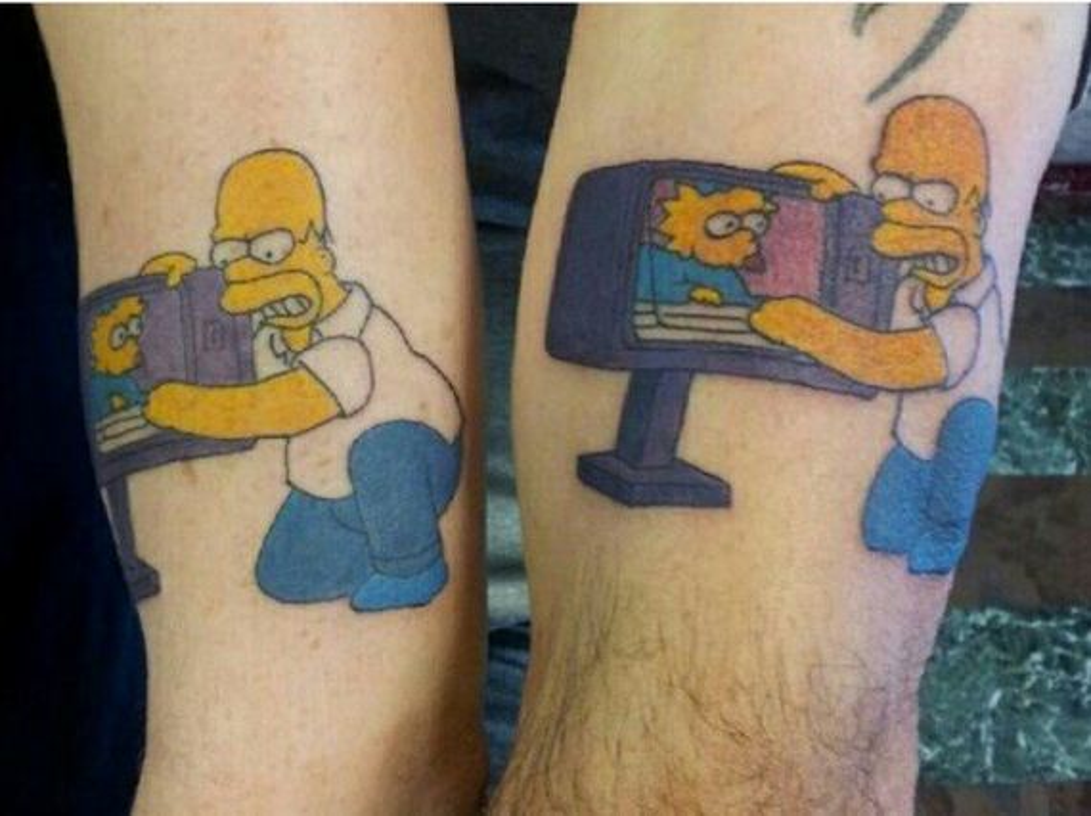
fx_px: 1102
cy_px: 408
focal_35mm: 35
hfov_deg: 52.7
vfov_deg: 40.6
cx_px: 546
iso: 250
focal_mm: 2.18
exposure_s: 1/15
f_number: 2.4
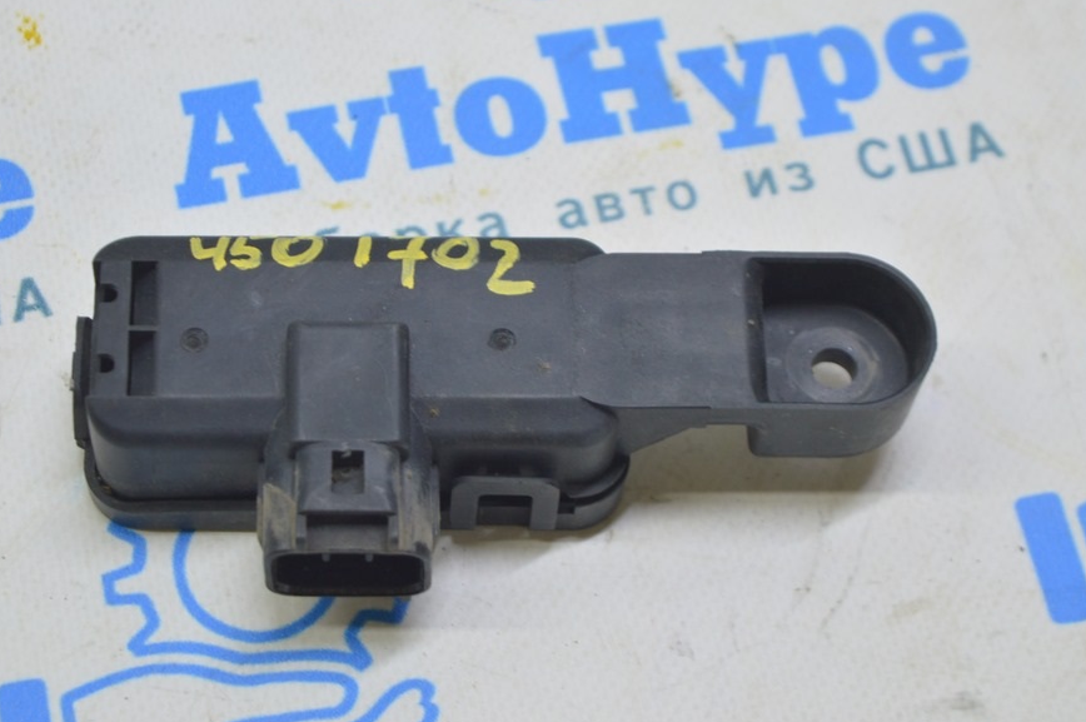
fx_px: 2773
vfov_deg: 14.8
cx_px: 472
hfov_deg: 22.1
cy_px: 315
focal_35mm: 92
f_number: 5.6
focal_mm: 52
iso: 400
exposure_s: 1/20
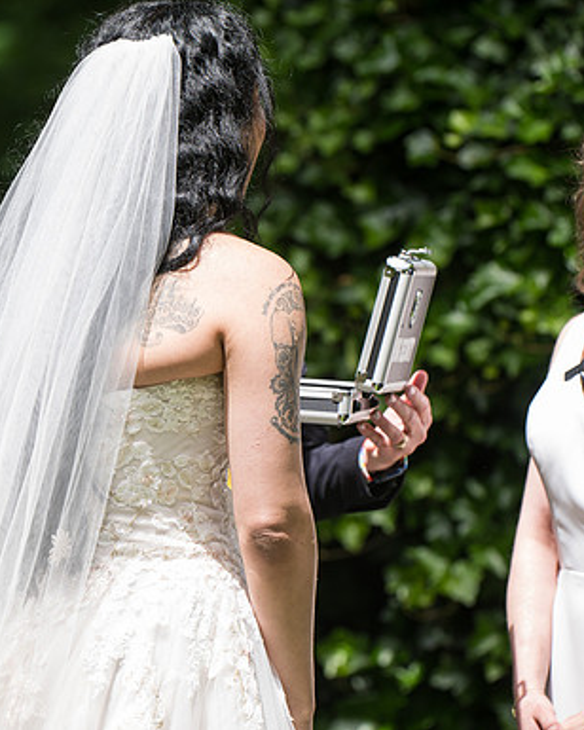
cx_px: 220
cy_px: 365
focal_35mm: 276
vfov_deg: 7.0
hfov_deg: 5.6
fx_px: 5963
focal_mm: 195
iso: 100
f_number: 4
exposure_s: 1/400
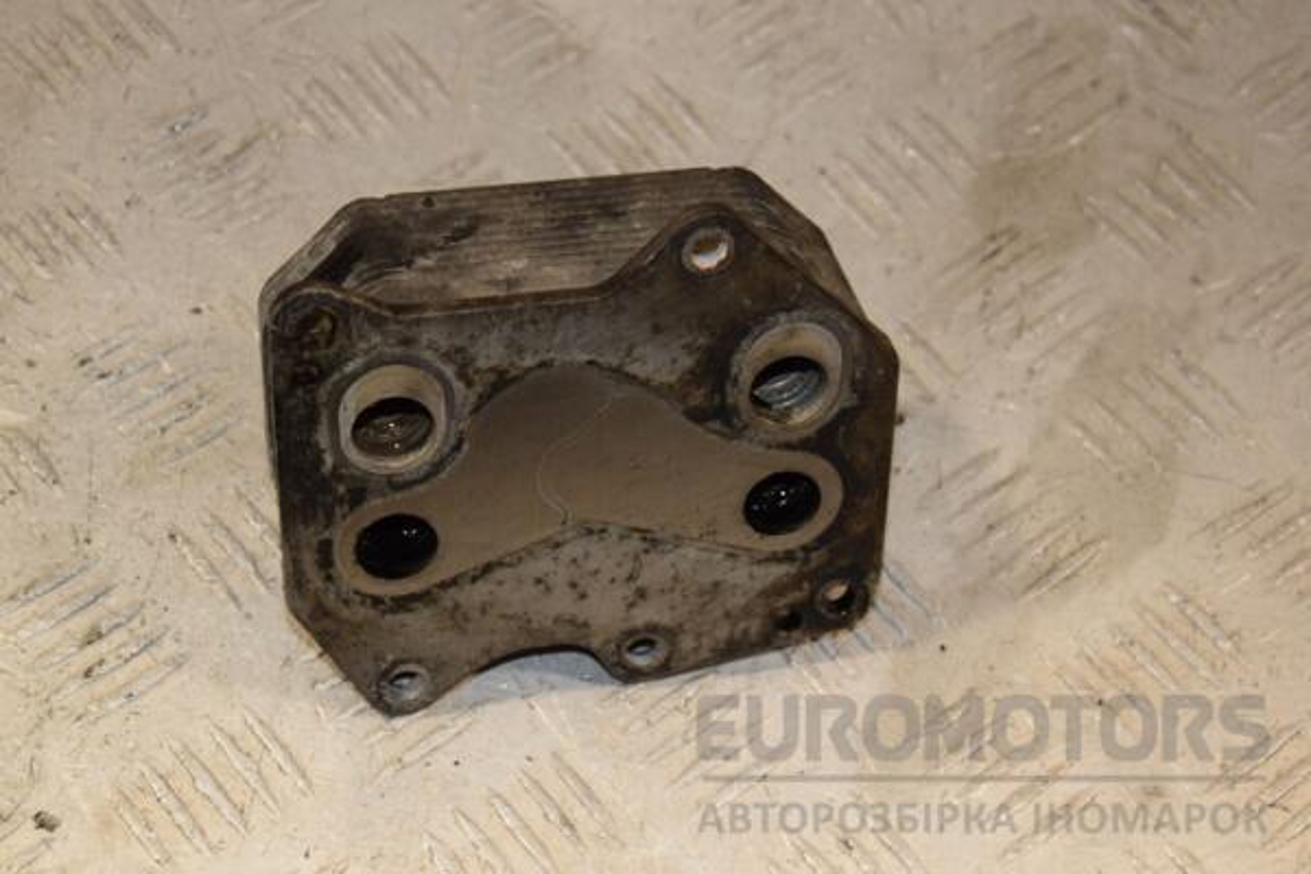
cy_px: 437
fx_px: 3386
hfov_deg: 21.9
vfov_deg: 14.7
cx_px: 656
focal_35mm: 93
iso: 800
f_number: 7.1
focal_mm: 62
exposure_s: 1/200
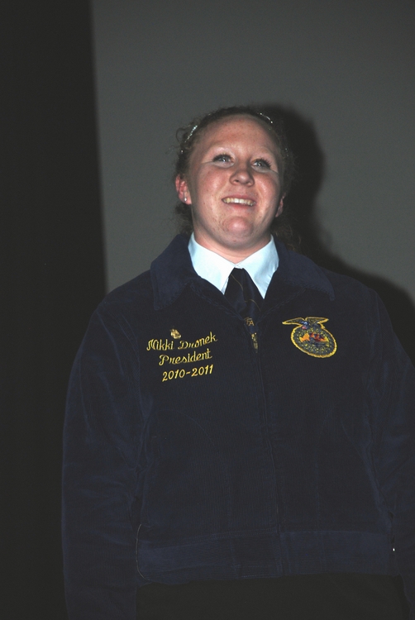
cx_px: 208
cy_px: 310
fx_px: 3492
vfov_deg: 10.1
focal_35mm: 202
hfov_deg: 6.8
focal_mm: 135
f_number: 5.6
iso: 220
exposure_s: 1/60
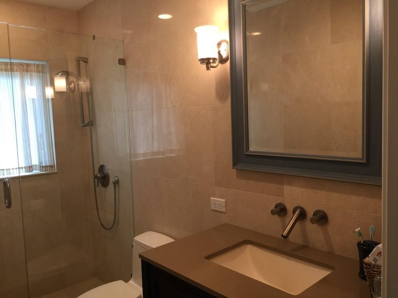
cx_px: 199
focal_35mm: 29
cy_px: 149
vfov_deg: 48.2
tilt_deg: -5.0
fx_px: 333
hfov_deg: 61.7
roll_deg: +0.8
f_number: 2.2
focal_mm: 4.15
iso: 50
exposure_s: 1/30
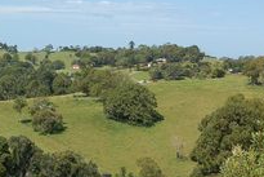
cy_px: 39
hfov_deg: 19.7
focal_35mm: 103
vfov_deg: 13.3
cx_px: 67
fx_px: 756
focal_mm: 30
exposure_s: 1/320
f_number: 9
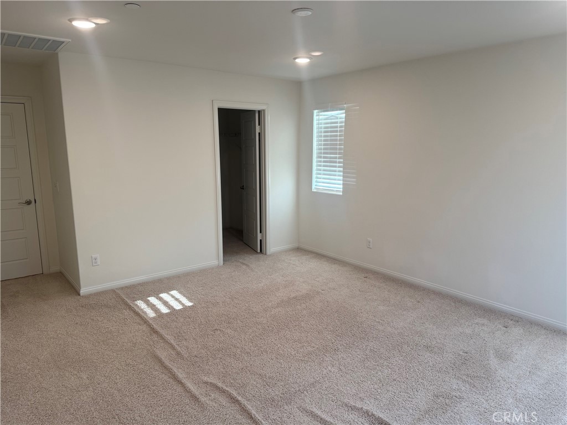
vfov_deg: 56.8
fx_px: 393
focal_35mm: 24
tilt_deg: -11.7
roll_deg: -0.2
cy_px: 212
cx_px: 284
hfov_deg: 71.6
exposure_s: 1/120
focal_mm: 6.76
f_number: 1.78
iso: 125
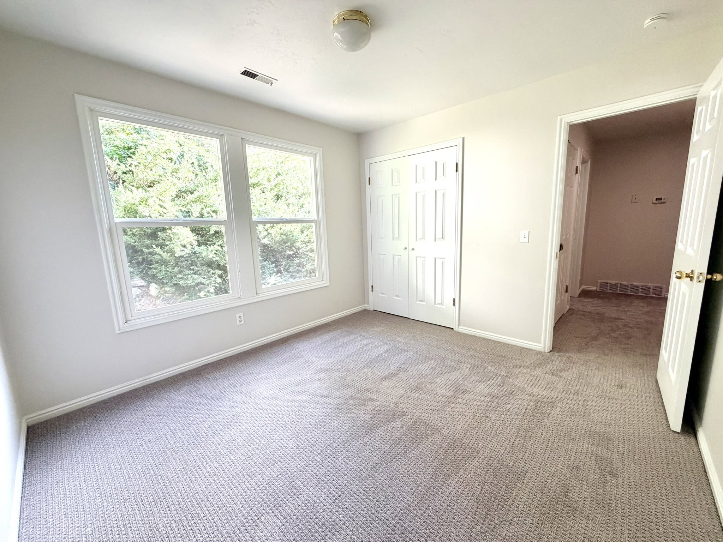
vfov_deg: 85.7
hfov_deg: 102.1
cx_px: 362
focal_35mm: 14
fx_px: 292
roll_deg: +1.9
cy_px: 271
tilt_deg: -8.7
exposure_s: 1/121
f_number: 2.2
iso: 200
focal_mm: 2.22
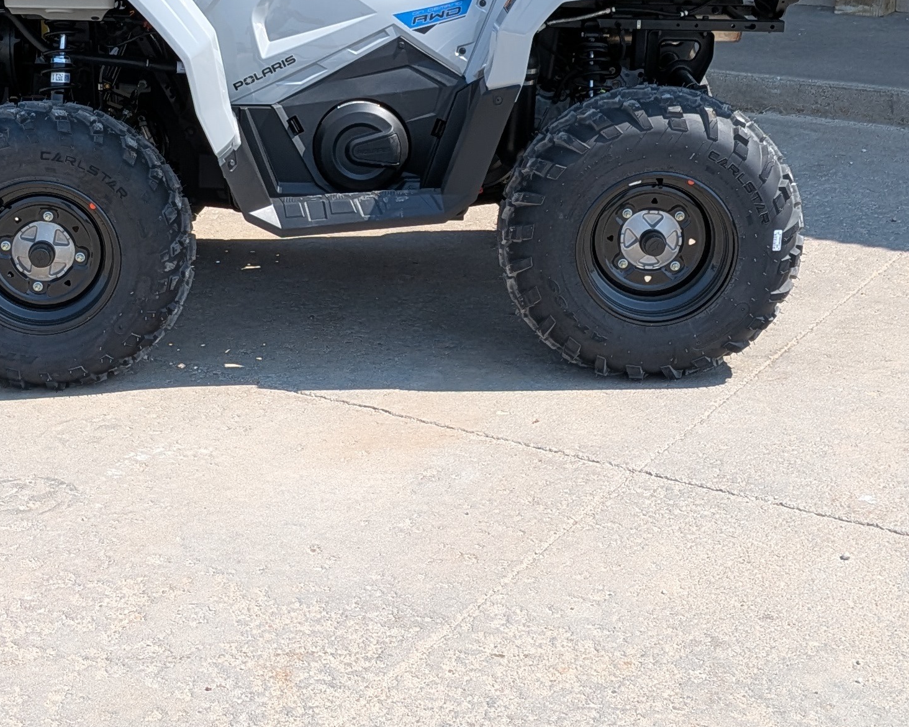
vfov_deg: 23.5
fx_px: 1722
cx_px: 364
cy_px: 158
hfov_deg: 29.5
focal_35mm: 64
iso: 34
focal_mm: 4.53
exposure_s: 1/1106
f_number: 1.7
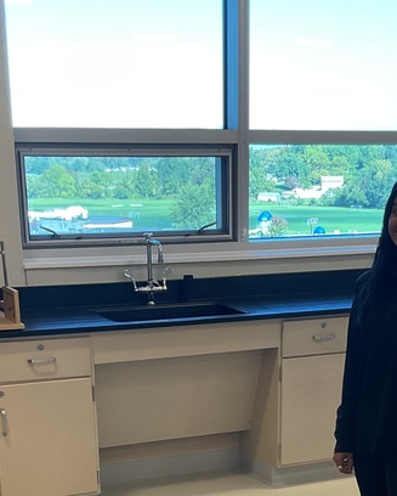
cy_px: 513
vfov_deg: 25.3
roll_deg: +0.6
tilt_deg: -20.2
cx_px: 238
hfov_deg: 21.5
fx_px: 1042
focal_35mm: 71
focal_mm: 3
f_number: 1.8
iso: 50
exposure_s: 1/120
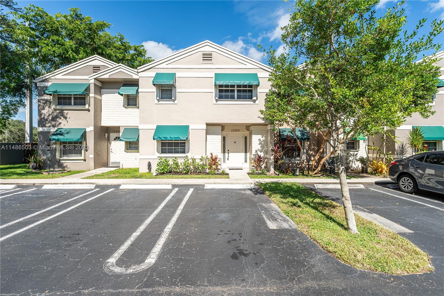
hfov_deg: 96.7
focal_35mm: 16
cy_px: 148
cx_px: 222
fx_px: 197
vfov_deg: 73.7
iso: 200
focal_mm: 16
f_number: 8
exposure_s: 1/500
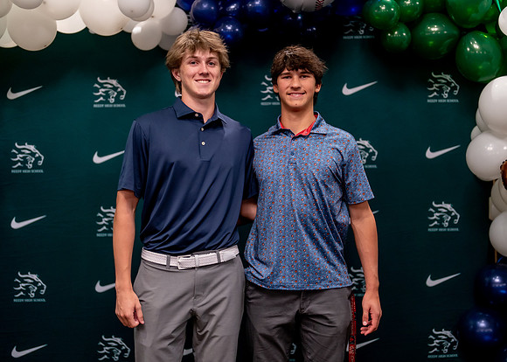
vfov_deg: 25.7
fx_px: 792
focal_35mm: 55
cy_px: 181
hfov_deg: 35.5
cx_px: 254
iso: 800
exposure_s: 1/320
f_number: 1.2
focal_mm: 50
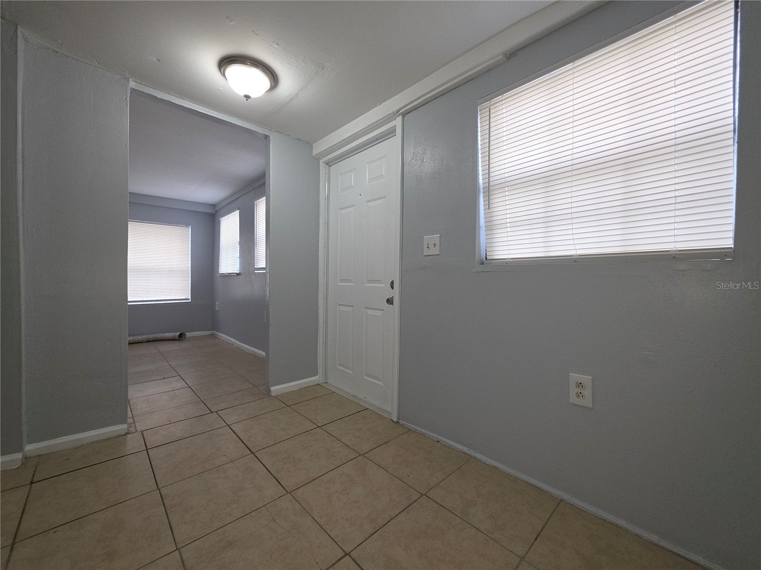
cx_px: 380
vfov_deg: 89.9
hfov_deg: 106.2
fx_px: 286
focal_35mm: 13
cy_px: 285
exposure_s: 1/60
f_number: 1.9
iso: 80
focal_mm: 2.2
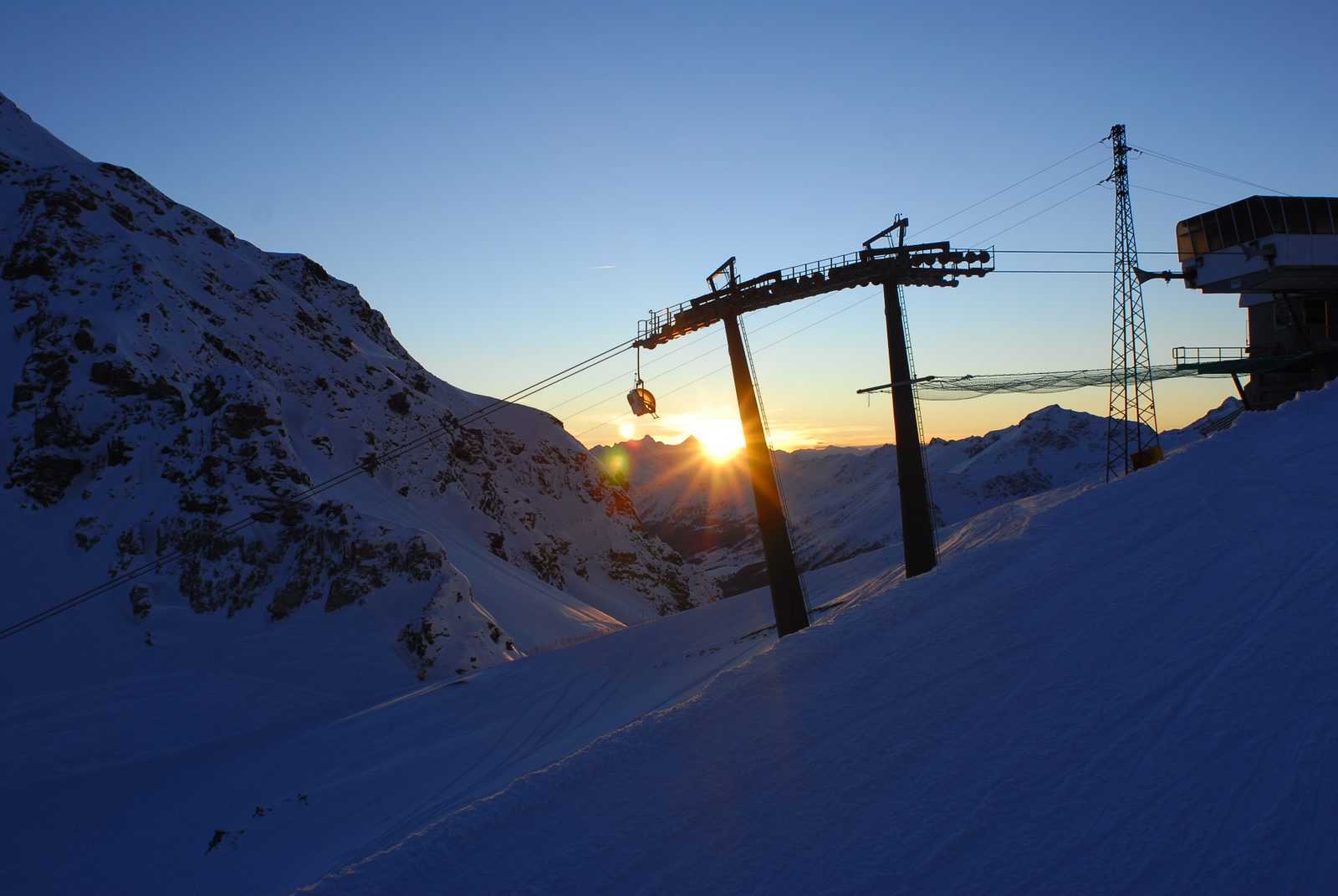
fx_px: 1116
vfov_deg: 43.7
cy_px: 448
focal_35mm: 30
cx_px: 669
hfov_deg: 61.9
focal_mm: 20
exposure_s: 1/125
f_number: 9
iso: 100
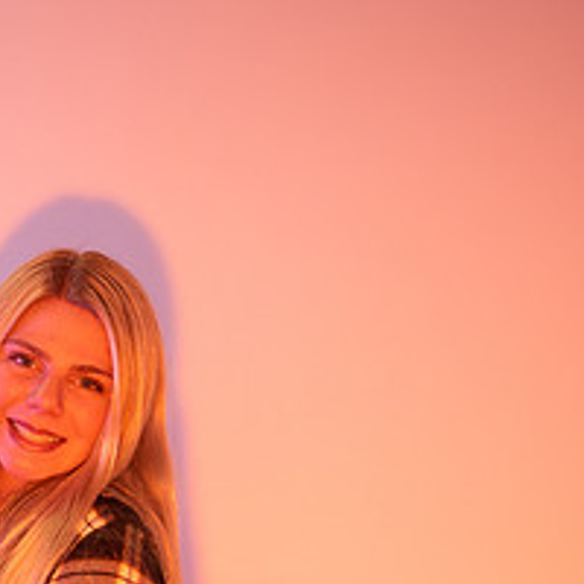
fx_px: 2119
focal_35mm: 111
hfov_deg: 15.5
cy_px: 486
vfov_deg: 15.6
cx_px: 50
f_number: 2.8
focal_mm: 45
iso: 500
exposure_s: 1/250
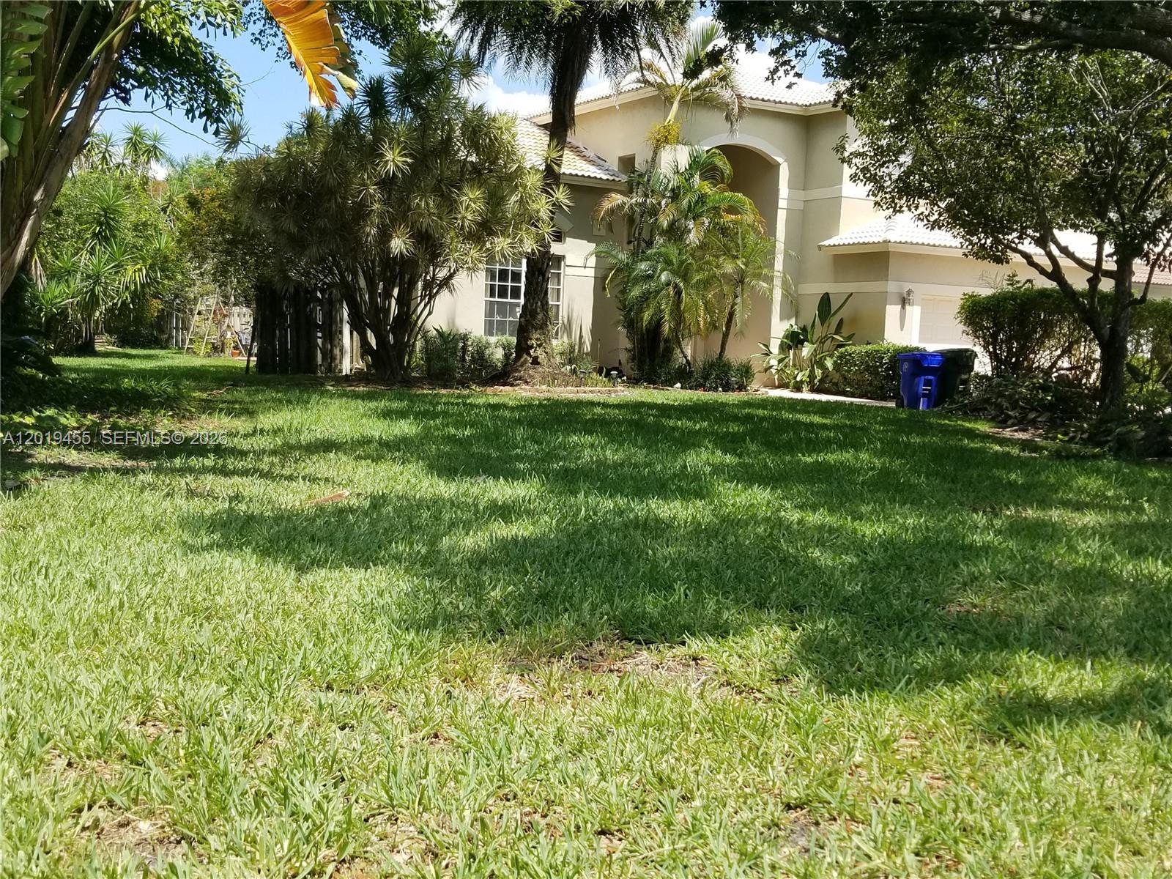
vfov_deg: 53.1
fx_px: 880
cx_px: 586
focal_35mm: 26
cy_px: 440
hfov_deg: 67.3
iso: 50
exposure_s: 1/1449
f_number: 1.7
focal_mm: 4.25
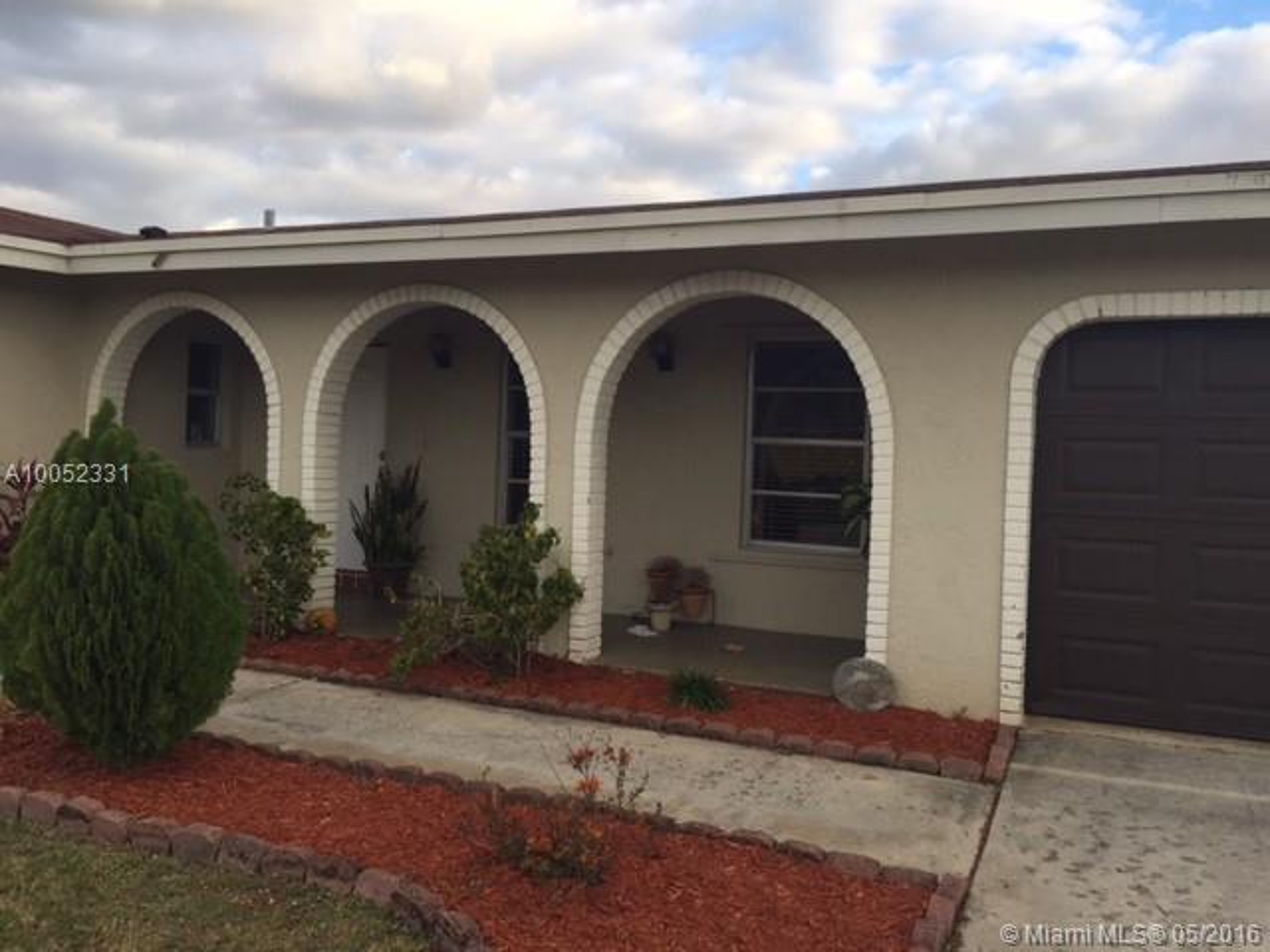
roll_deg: -4.4
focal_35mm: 29
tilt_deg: +0.4
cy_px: 476
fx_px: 1064
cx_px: 635
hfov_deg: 61.7
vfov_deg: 48.2
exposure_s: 1/430
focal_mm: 4.15
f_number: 2.2
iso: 32
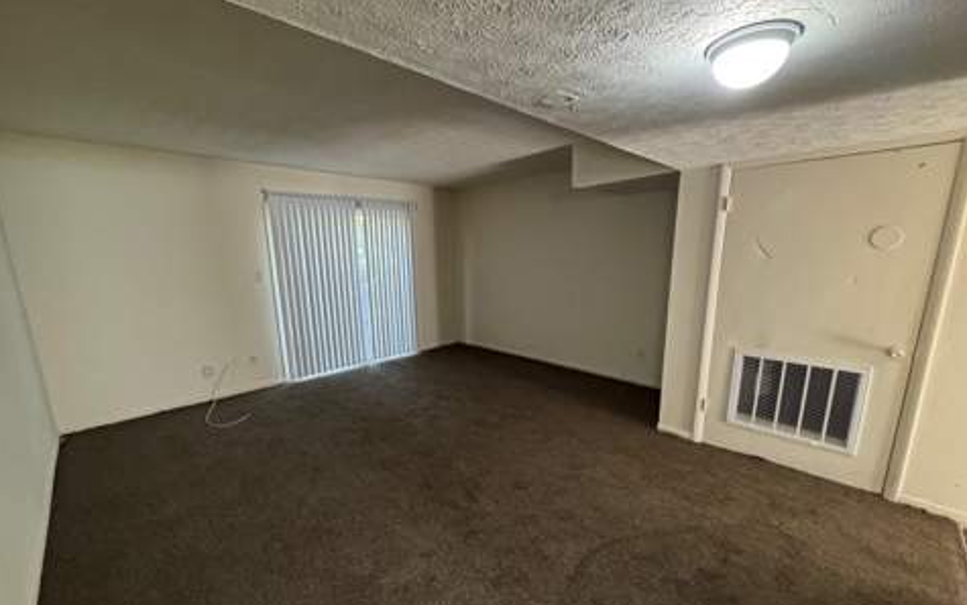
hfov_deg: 101.5
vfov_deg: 74.6
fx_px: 395
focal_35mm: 15
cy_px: 332
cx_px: 482
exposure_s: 1/60
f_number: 2.2
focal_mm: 2.22
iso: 640
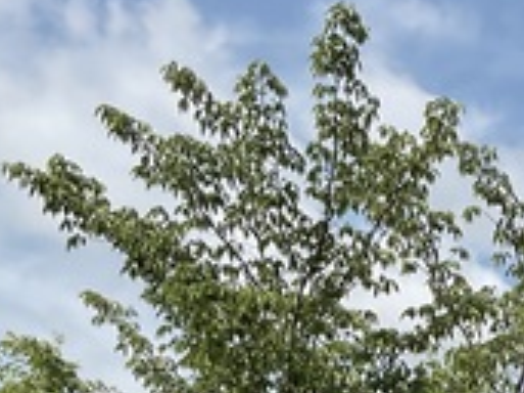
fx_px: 1800
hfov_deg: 15.7
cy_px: 616
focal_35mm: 119
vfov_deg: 11.8
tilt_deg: +1.5
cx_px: 693
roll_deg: -2.3
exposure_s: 1/1848
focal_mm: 3
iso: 16
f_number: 1.8
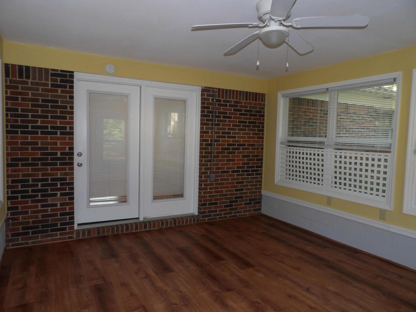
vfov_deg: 56.8
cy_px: 156
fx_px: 288
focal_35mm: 24
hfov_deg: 71.6
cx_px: 208
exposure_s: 1/33
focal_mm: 4.3
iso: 200
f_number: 3.2
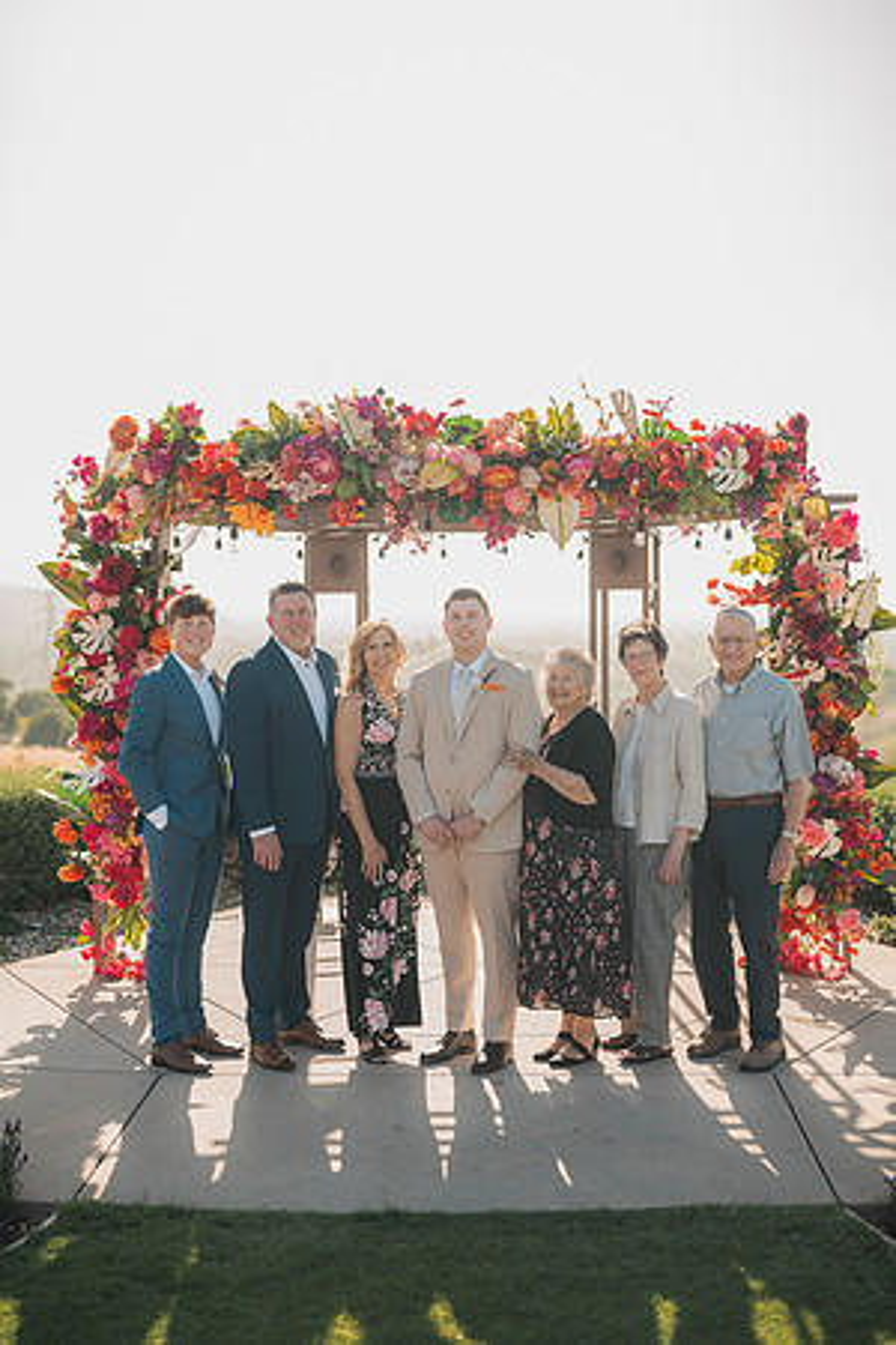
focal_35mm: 50
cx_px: 448
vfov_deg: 39.6
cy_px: 672
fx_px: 1867
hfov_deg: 27.0
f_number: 2
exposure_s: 1/1000
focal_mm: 50
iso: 50
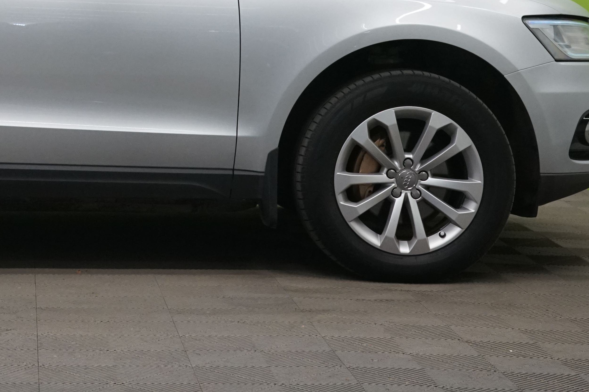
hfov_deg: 18.7
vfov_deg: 12.7
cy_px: -27
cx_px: -6
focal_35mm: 106
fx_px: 1734
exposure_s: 1/25
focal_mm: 44
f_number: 9
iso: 2000
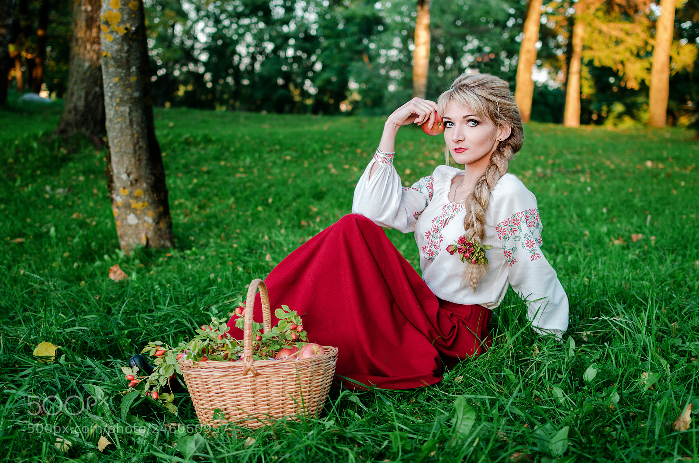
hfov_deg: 37.9
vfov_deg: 25.6
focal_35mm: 52
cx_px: 350
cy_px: 232
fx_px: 1017
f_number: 2.5
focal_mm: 35
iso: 160
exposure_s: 1/100
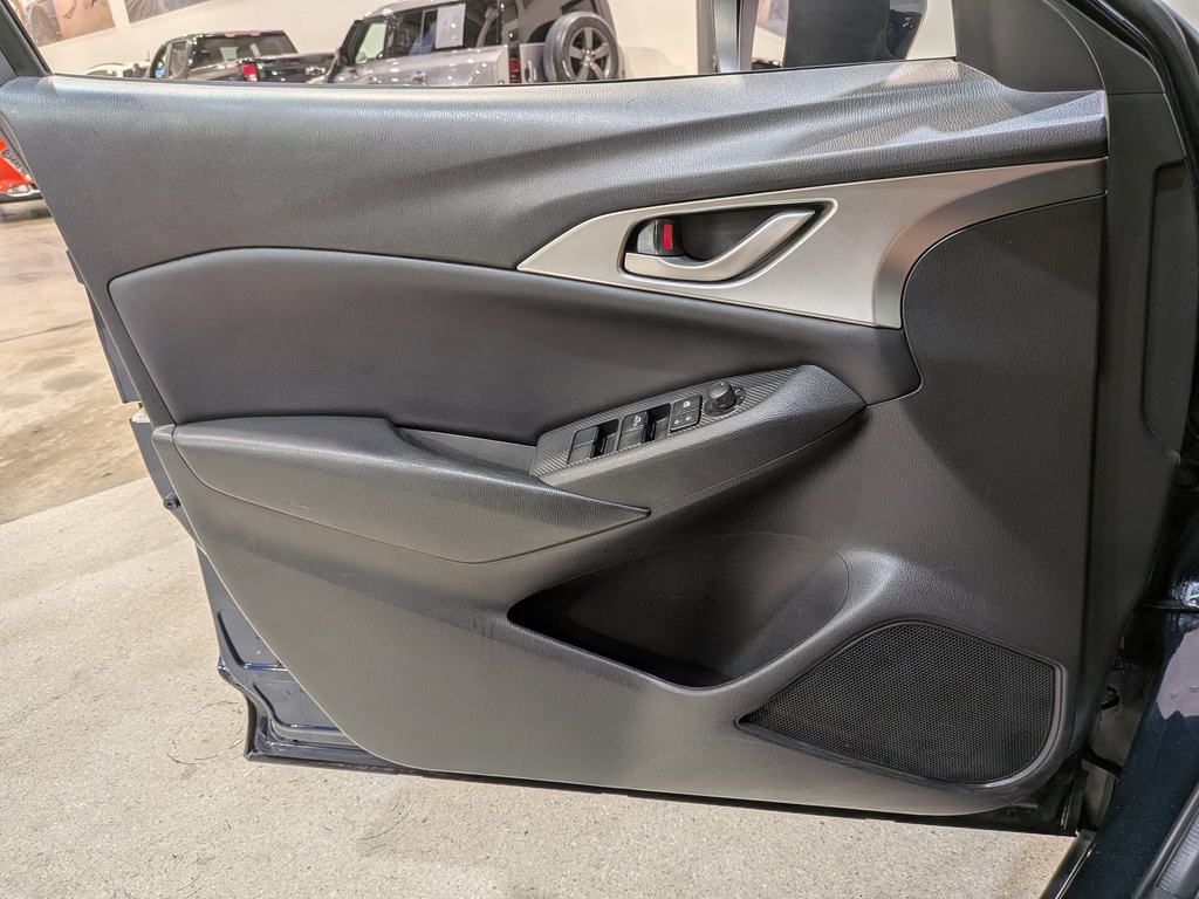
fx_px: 831
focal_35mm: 24
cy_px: 450
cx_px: 600
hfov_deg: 71.6
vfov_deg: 56.8
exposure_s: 1/187
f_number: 1.7
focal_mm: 4.53
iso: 28
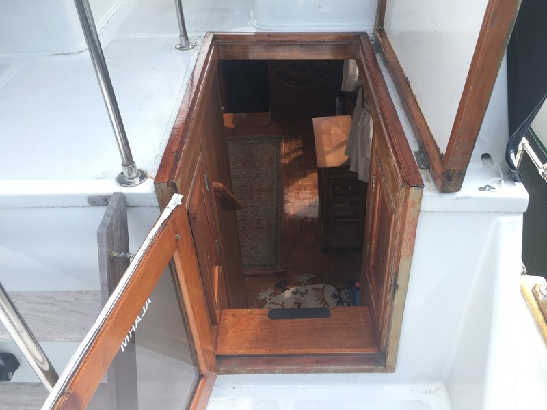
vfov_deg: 48.2
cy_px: 205
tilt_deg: -38.6
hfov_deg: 61.7
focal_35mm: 29
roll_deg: +5.3
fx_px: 458
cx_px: 274
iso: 25
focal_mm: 4.15
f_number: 2.2
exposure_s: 1/304
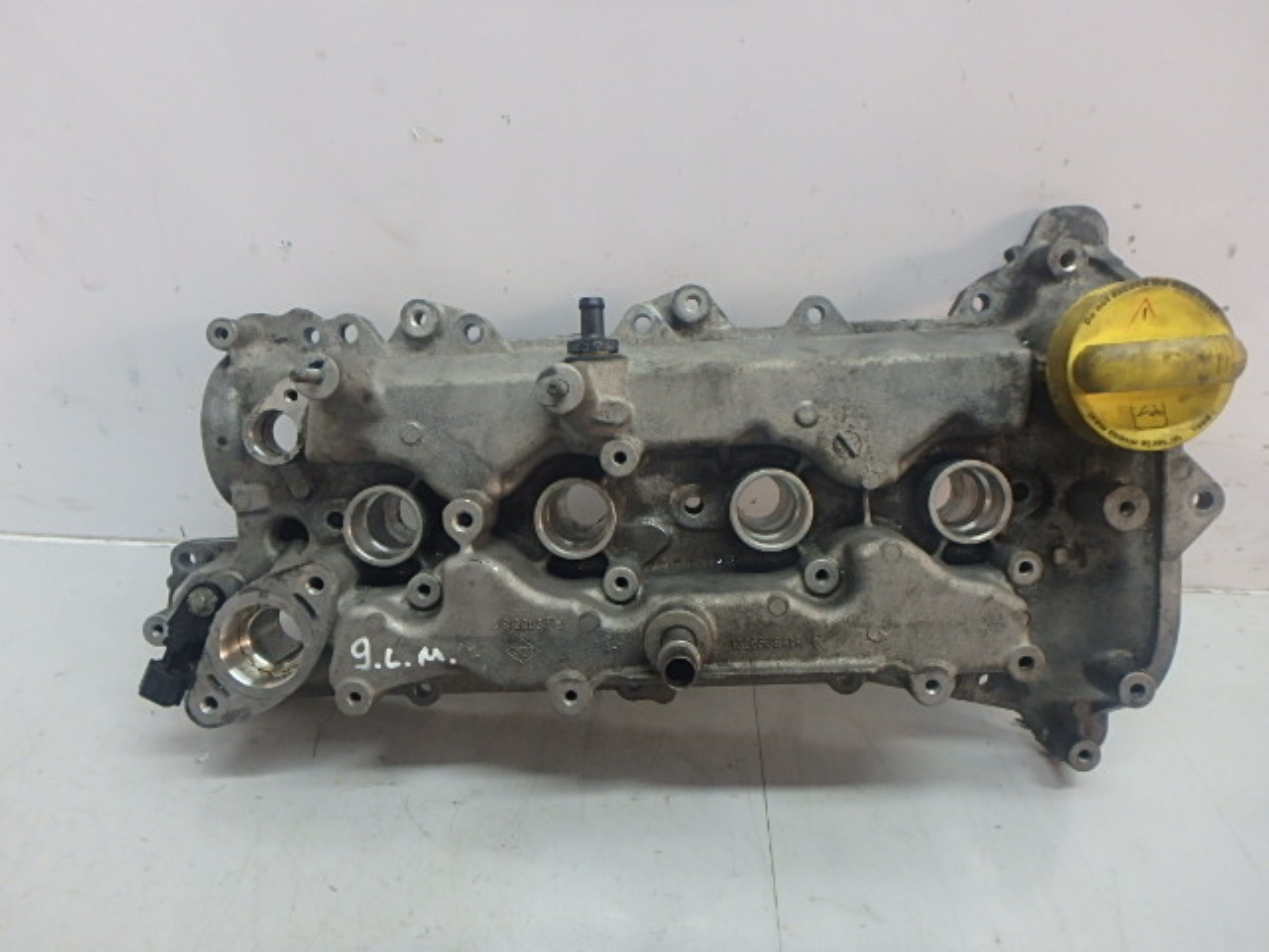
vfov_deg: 63.4
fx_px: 770
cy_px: 476
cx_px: 634
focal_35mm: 21
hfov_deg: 79.0
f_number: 3.5
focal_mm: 3.7
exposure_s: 1/30
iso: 250
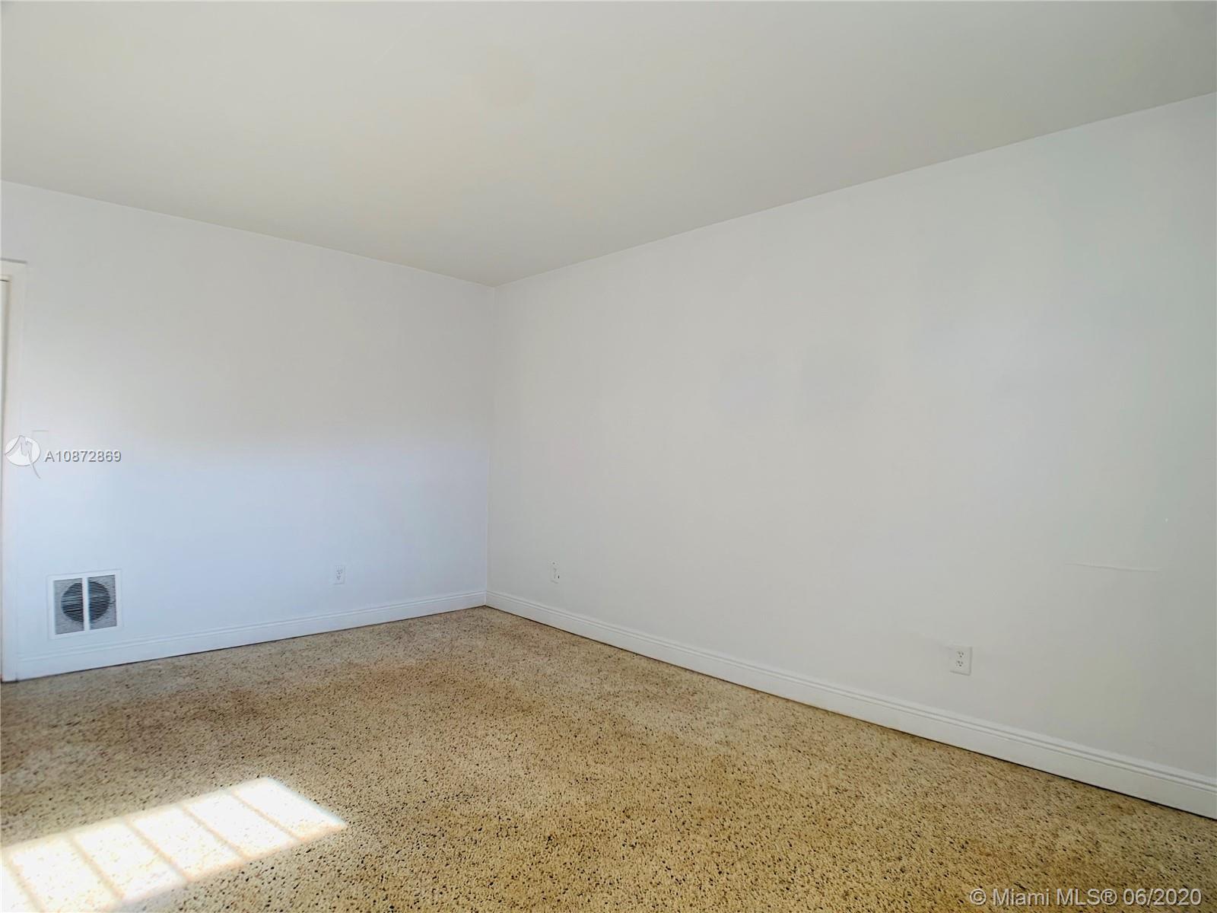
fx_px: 914
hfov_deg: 67.3
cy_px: 456
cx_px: 608
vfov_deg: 53.1
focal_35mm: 26
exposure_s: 1/121
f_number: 1.8
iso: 64
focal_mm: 4.25
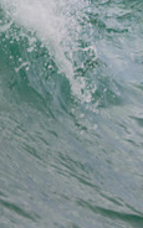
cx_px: 347
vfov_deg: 0.8
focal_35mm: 2564
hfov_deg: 0.5
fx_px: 15988
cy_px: 25
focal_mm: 800
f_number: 11
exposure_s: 1/2000
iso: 1600
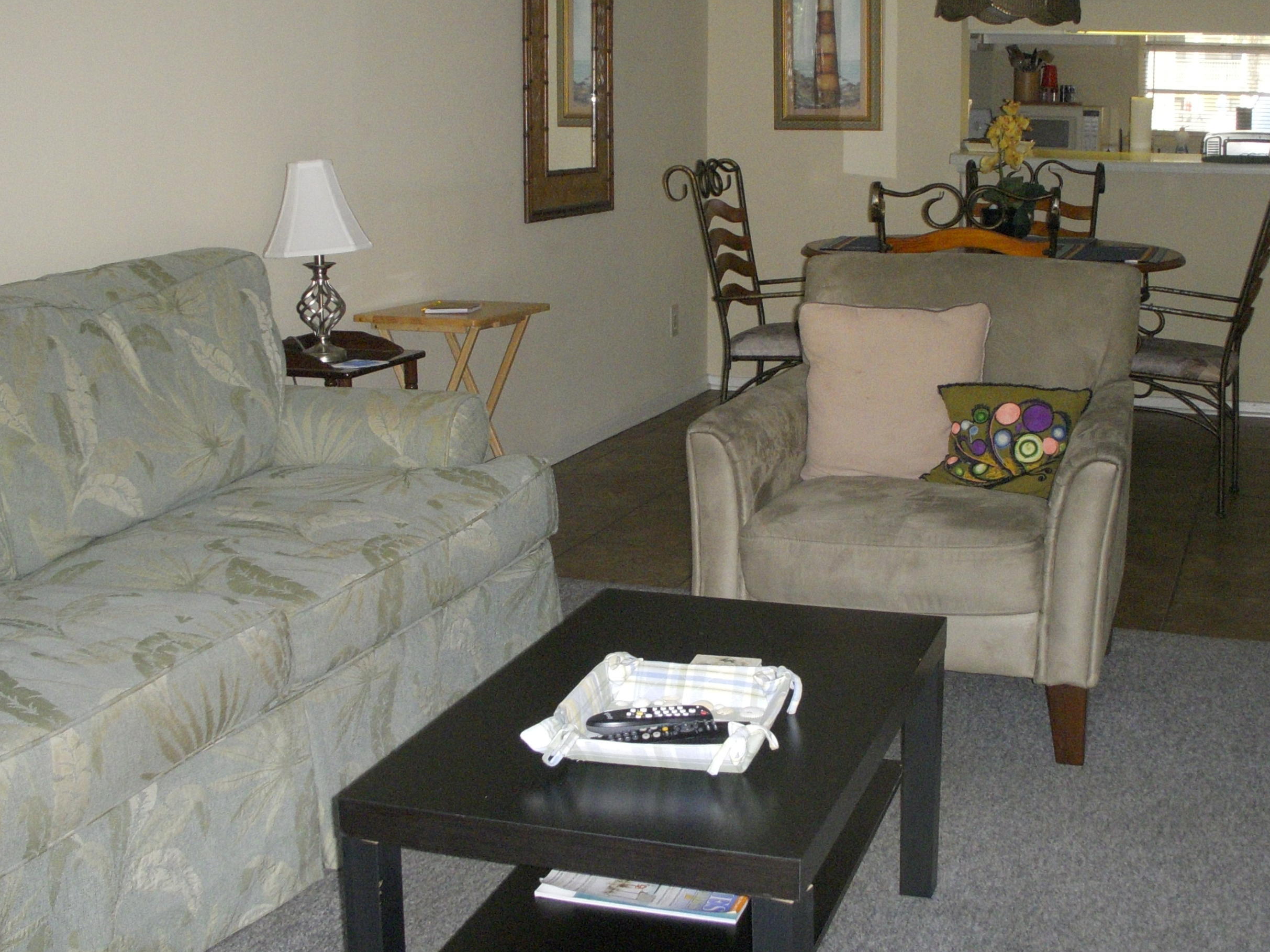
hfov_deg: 40.4
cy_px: 428
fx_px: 1724
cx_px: 710
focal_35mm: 47
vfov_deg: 30.9
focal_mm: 6.3
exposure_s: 1/125
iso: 400
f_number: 3.3
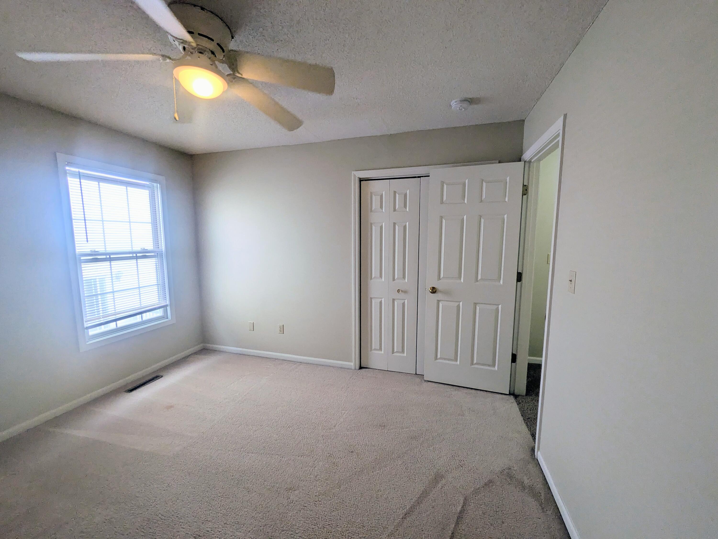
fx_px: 290
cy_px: 270
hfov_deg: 102.0
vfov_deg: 85.7
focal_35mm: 14
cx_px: 359
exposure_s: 1/120
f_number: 2.2
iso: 74
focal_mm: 1.83
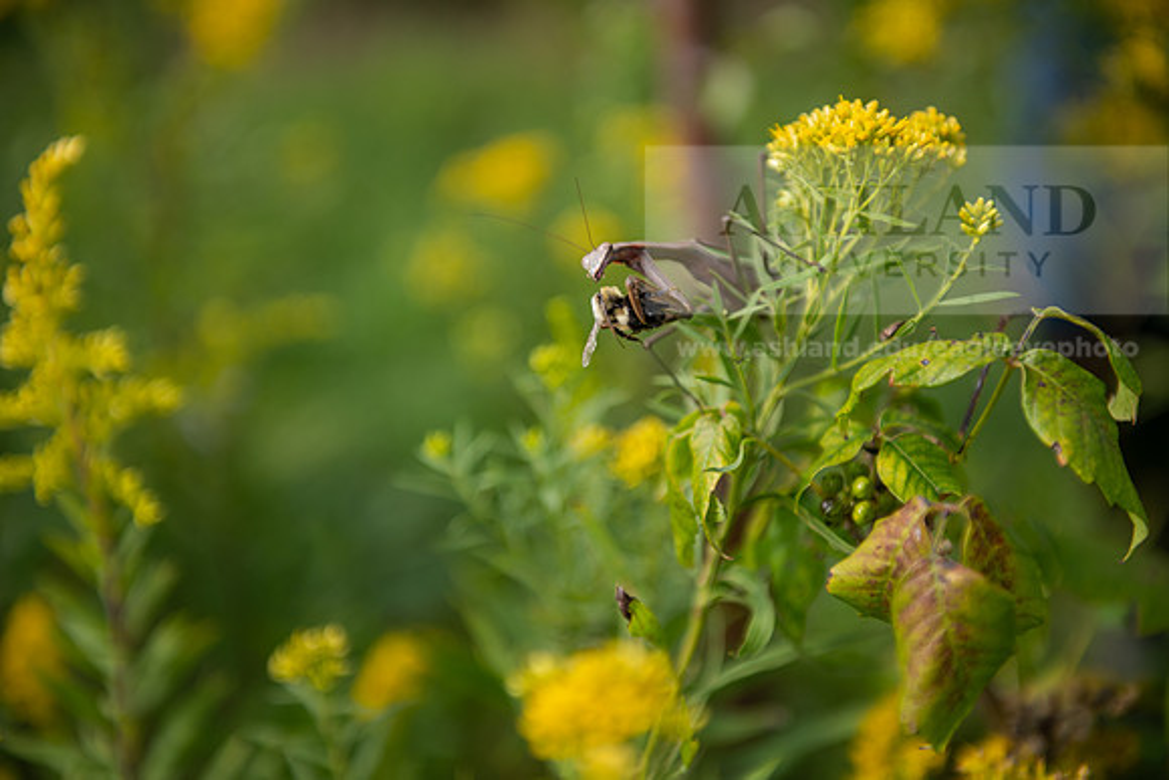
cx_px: 584
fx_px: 2273
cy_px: 390
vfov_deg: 19.5
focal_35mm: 70
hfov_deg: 28.8
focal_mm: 70
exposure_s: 1/400
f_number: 3.2
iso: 80
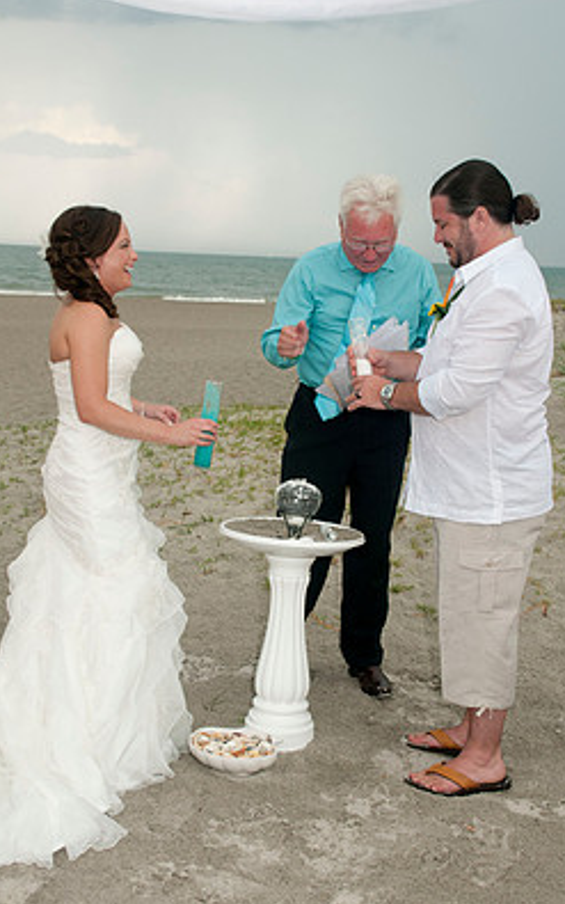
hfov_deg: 24.0
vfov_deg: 37.5
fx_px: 1330
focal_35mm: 54
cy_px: 487
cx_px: 315
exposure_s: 1/100
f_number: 5.6
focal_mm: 31
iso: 400
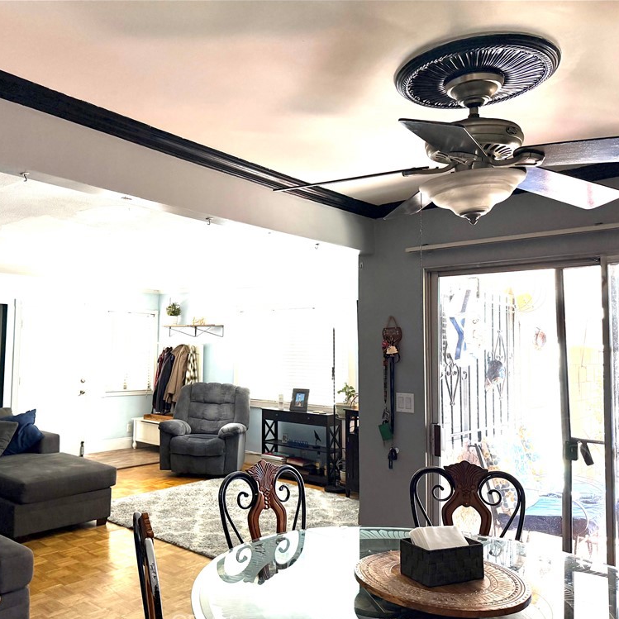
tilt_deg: +5.0
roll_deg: -0.1
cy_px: 317
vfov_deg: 55.6
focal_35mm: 29
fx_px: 587
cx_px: 230
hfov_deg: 54.9
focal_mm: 6.76
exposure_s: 1/166
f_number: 1.78
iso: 200
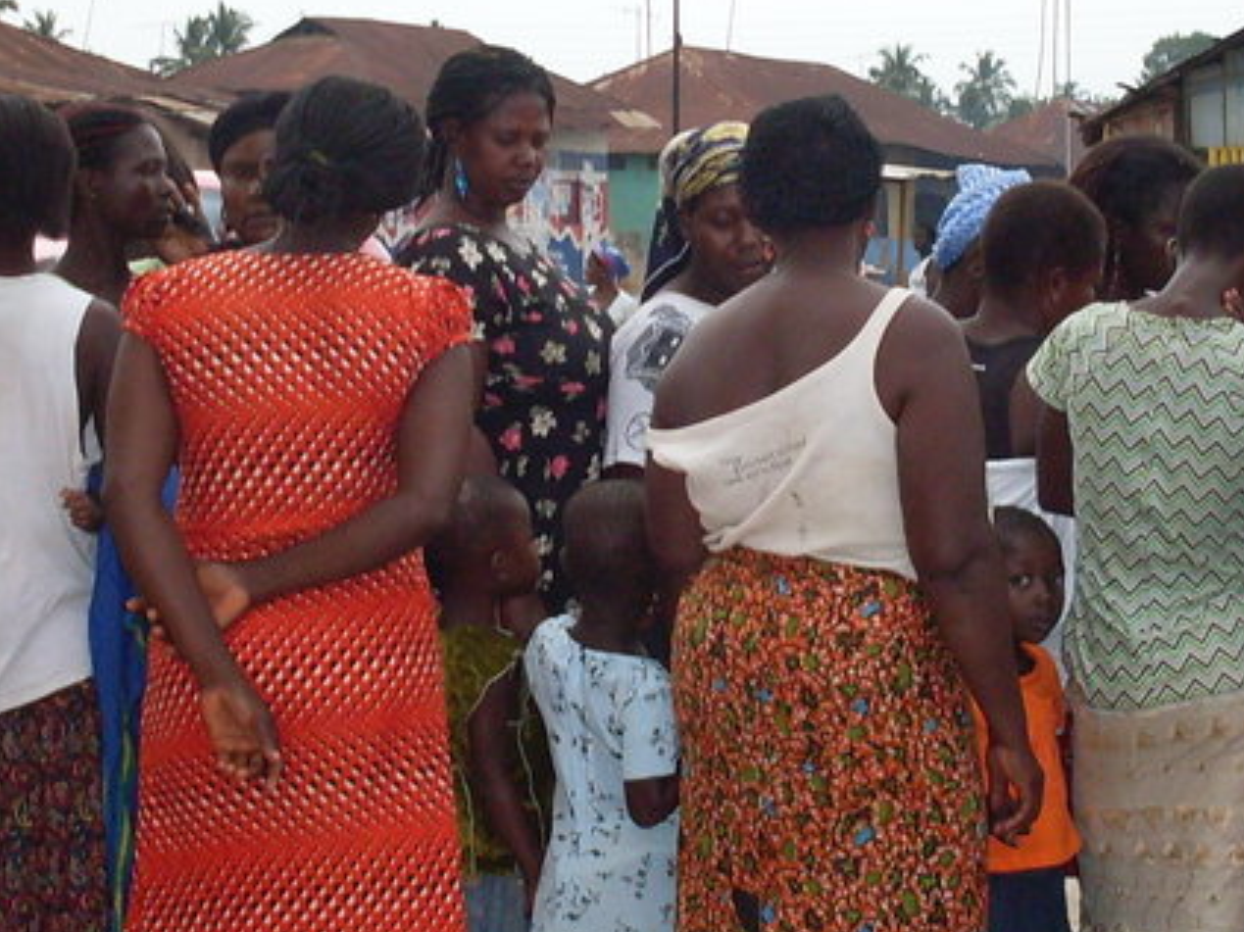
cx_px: 679
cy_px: 429
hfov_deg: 21.3
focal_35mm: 92
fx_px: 3305
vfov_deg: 16.1
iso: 120
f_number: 2.8
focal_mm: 6.3
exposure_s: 1/350
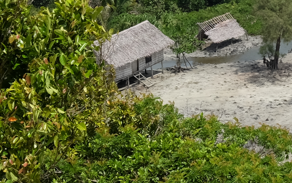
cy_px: 20
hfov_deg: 8.7
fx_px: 1815
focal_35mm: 228
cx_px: 560
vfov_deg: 5.8
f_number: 8
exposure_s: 1/420
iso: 200
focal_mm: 35.8
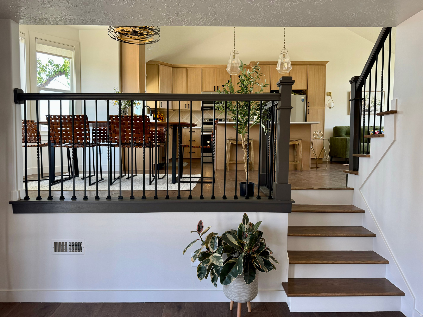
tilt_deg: -3.7
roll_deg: +0.0
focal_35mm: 24
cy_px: 158
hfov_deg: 71.6
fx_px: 293
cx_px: 212
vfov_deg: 56.8
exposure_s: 1/120
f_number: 1.78
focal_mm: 6.76
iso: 160
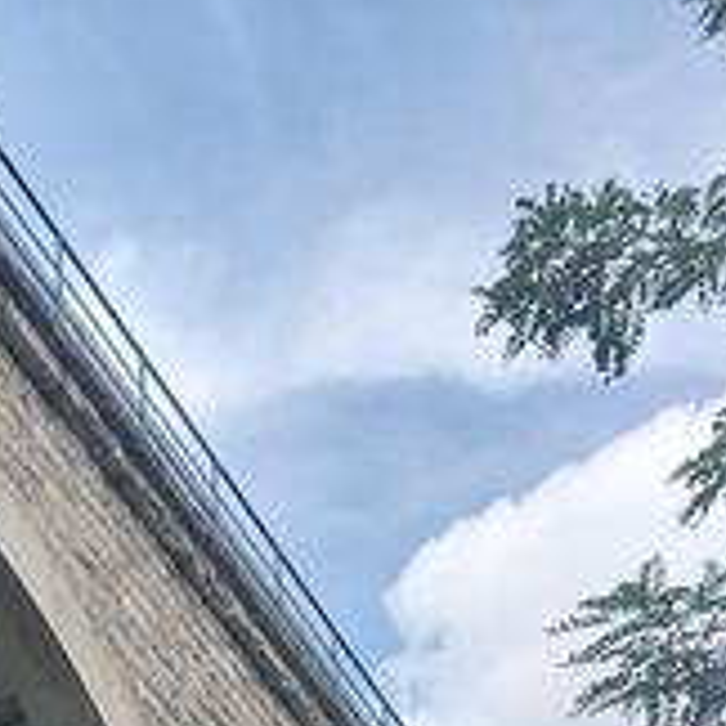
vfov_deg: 18.4
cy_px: 1129
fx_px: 1946
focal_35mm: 82
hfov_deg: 20.8
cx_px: 117
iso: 25
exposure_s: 1/511
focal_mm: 5.23
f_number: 1.8
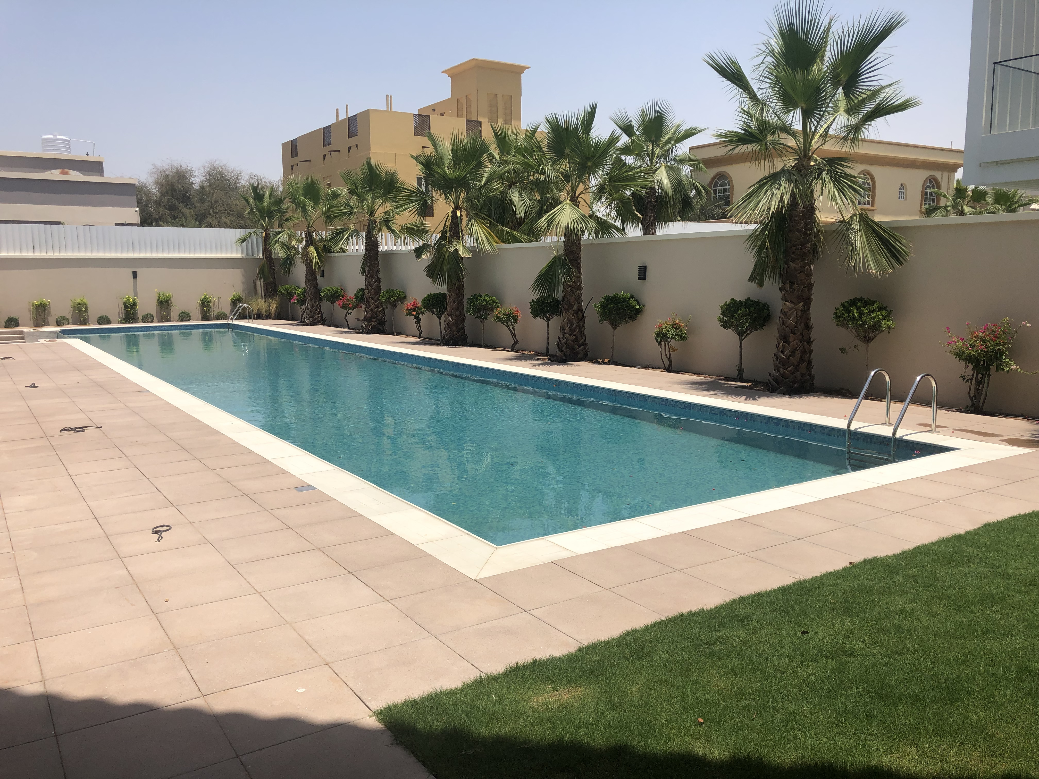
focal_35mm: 28
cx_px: 520
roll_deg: +0.0
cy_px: 390
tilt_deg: -7.9
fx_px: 840
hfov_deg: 63.4
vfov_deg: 49.7
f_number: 1.8
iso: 20
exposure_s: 1/3003
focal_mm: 4
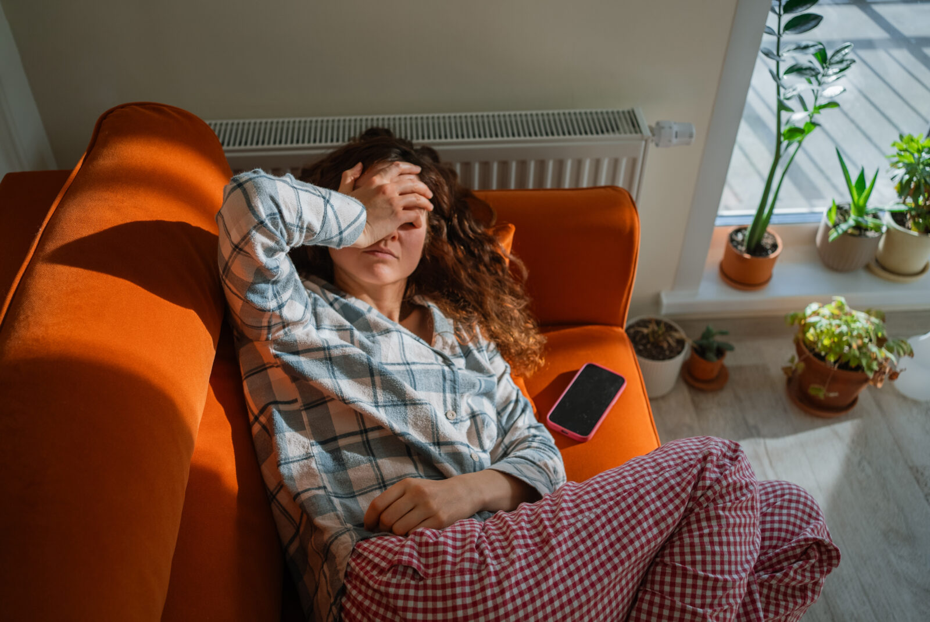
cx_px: 465
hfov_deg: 54.4
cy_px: 311
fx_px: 905
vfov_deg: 37.9
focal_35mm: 35
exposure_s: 1/250
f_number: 3.5
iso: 250
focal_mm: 35
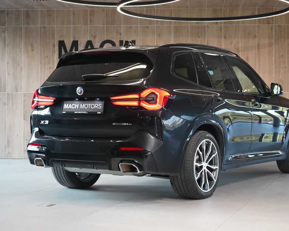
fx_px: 590
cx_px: 171
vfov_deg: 22.2
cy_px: 115
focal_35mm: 69
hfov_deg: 27.5
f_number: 5.6
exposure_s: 1/160
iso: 6400
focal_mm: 61
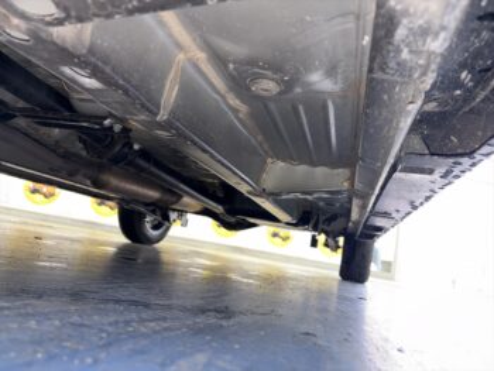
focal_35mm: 26
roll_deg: -9.2
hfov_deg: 67.3
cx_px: 247
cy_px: 186
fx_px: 371
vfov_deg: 53.1
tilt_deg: +10.6
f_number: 1.6
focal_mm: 5.96
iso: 100
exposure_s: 1/9
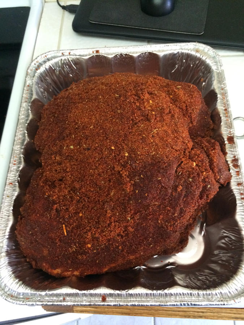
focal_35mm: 29
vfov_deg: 61.7
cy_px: 162
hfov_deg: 48.2
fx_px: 273
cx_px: 122
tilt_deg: -65.3
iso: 320
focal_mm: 4.15
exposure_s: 1/20
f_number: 2.2
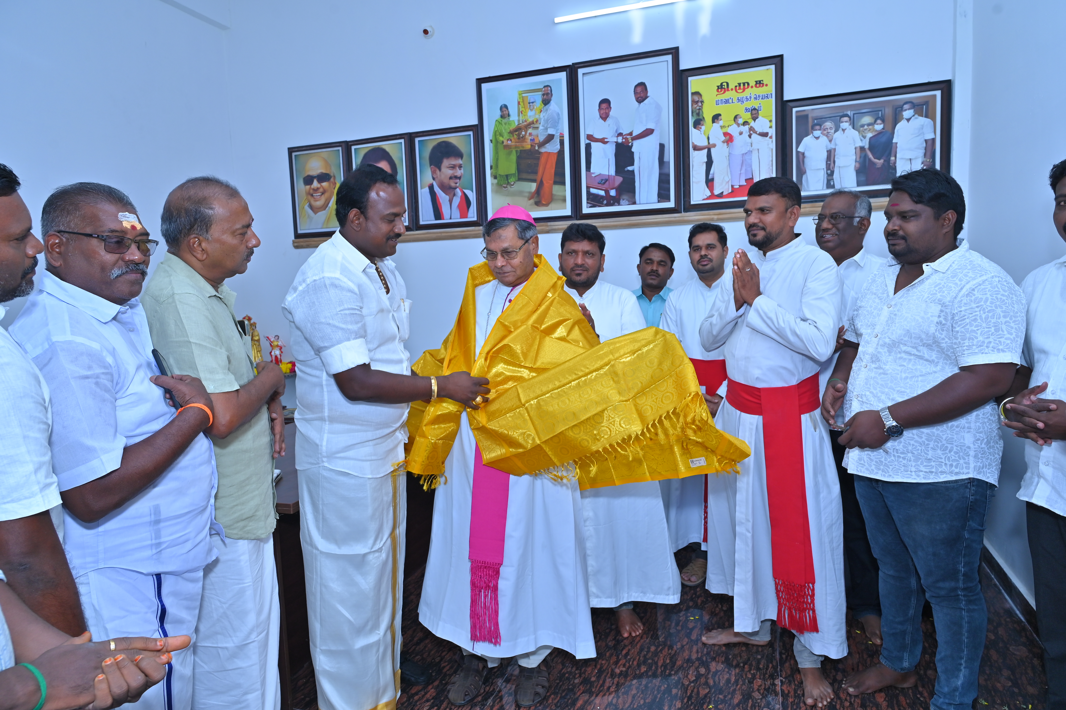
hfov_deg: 73.8
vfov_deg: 53.1
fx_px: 710
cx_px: 533
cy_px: 355
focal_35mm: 24
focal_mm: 24
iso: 400
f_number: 8
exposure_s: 1/160
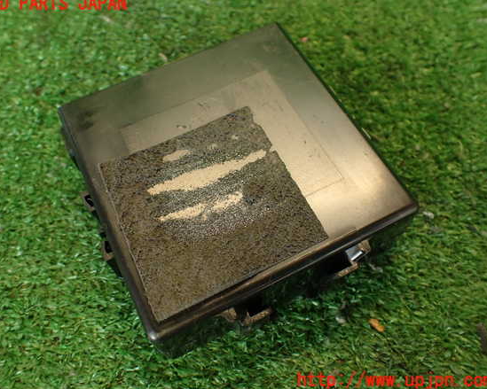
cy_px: 192
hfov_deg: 55.6
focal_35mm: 32
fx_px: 461
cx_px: 232
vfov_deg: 45.8
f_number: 2.3
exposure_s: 1/40
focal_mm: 5.4
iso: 200
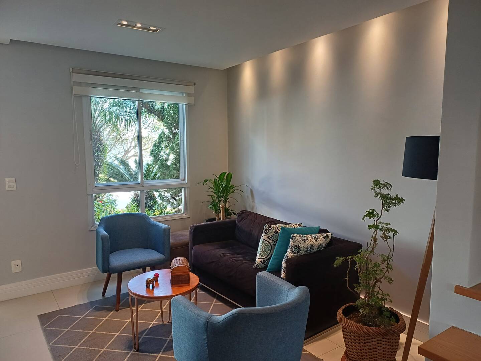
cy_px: 180
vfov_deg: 54.9
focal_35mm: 25
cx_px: 240
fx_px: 347
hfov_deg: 69.4
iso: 200
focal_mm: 4.65
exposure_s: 1/60
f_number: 1.8
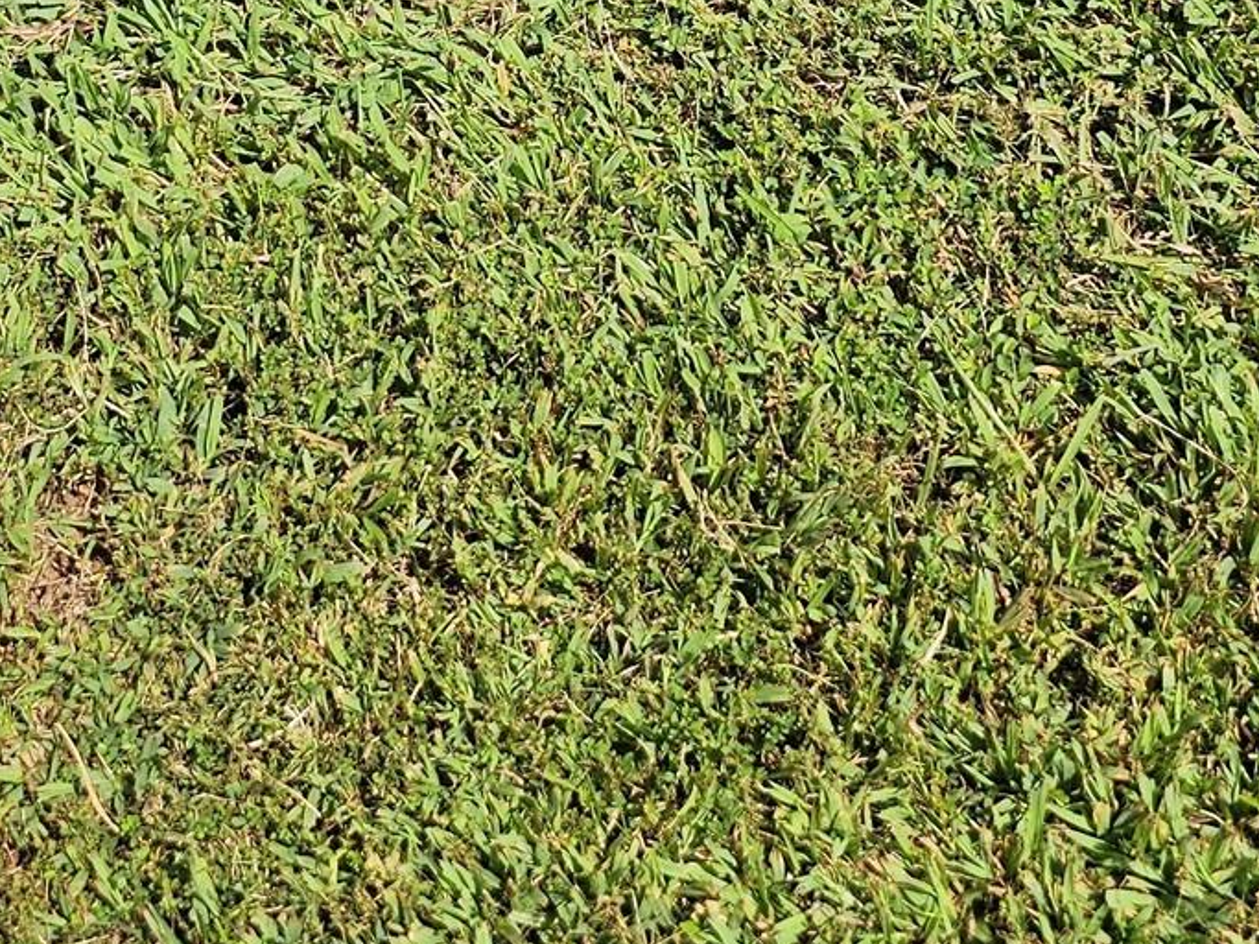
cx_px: 542
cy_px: -371
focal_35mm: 69
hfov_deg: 28.1
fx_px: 2509
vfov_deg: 19.2
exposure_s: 1/914
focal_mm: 6.3
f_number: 1.7
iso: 10
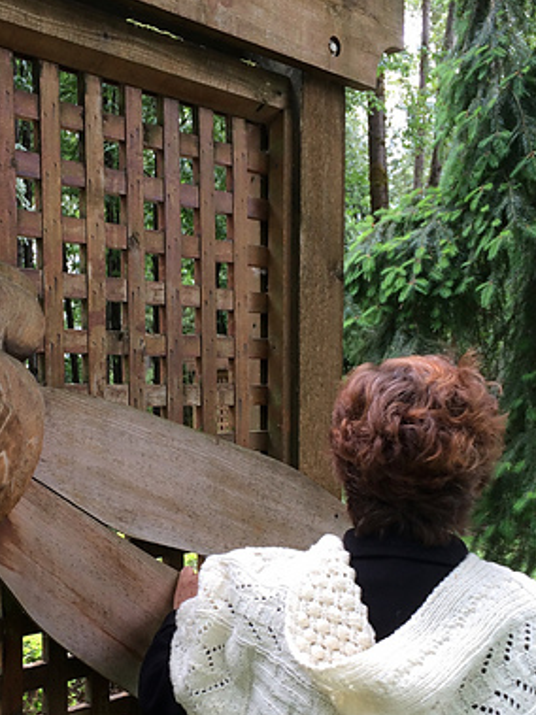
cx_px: 193
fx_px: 1012
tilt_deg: -3.7
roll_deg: +3.1
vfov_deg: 38.6
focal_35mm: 49
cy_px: 466
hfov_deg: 29.5
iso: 40
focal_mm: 4.15
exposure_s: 1/120
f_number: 2.2
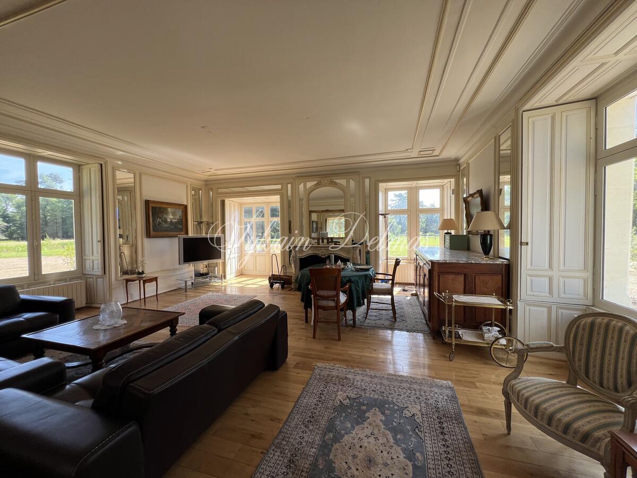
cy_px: 239
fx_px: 239
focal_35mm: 13
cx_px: 318
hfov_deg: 106.2
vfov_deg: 89.9
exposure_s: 1/132
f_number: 1.8
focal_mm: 1.57
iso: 32
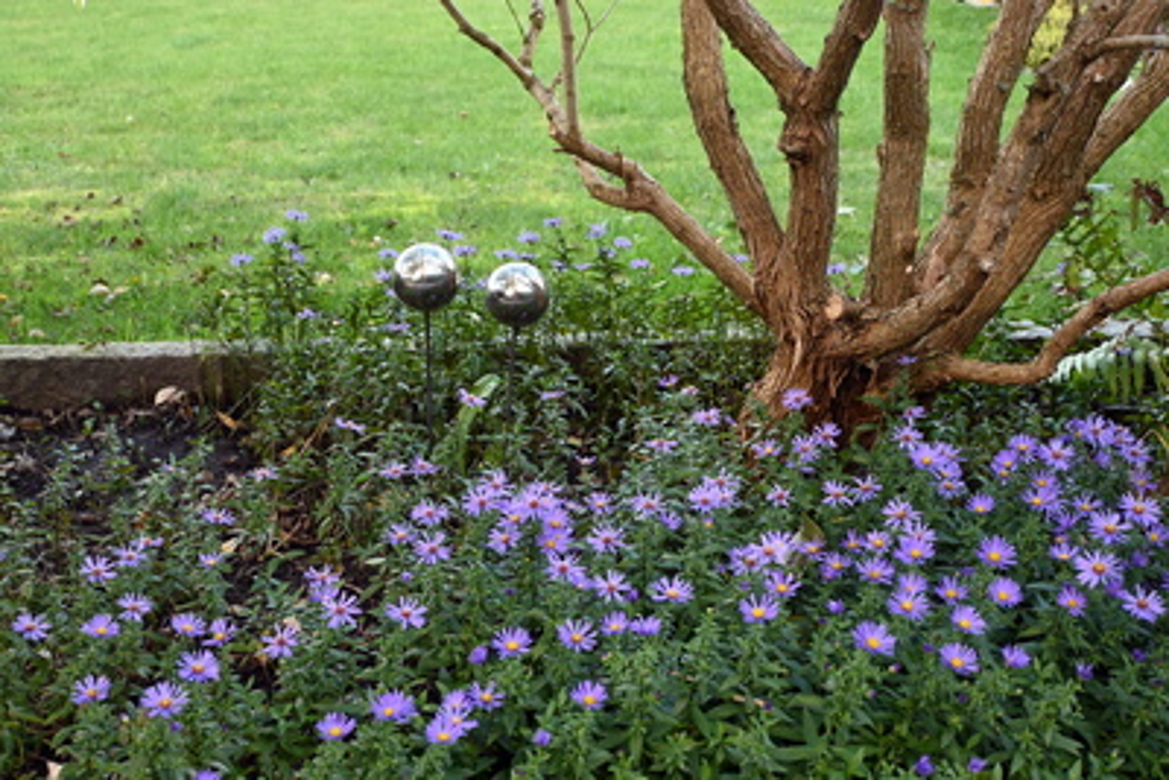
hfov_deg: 43.6
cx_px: 584
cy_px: 390
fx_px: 1462
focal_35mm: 45
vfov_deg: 29.9
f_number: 4.8
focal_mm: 30
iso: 500
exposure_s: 1/125
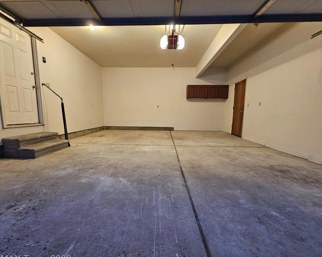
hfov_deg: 100.7
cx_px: 160
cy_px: 133
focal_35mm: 14
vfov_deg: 87.9
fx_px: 133
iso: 500
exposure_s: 1/30
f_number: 2.2
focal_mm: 2.2
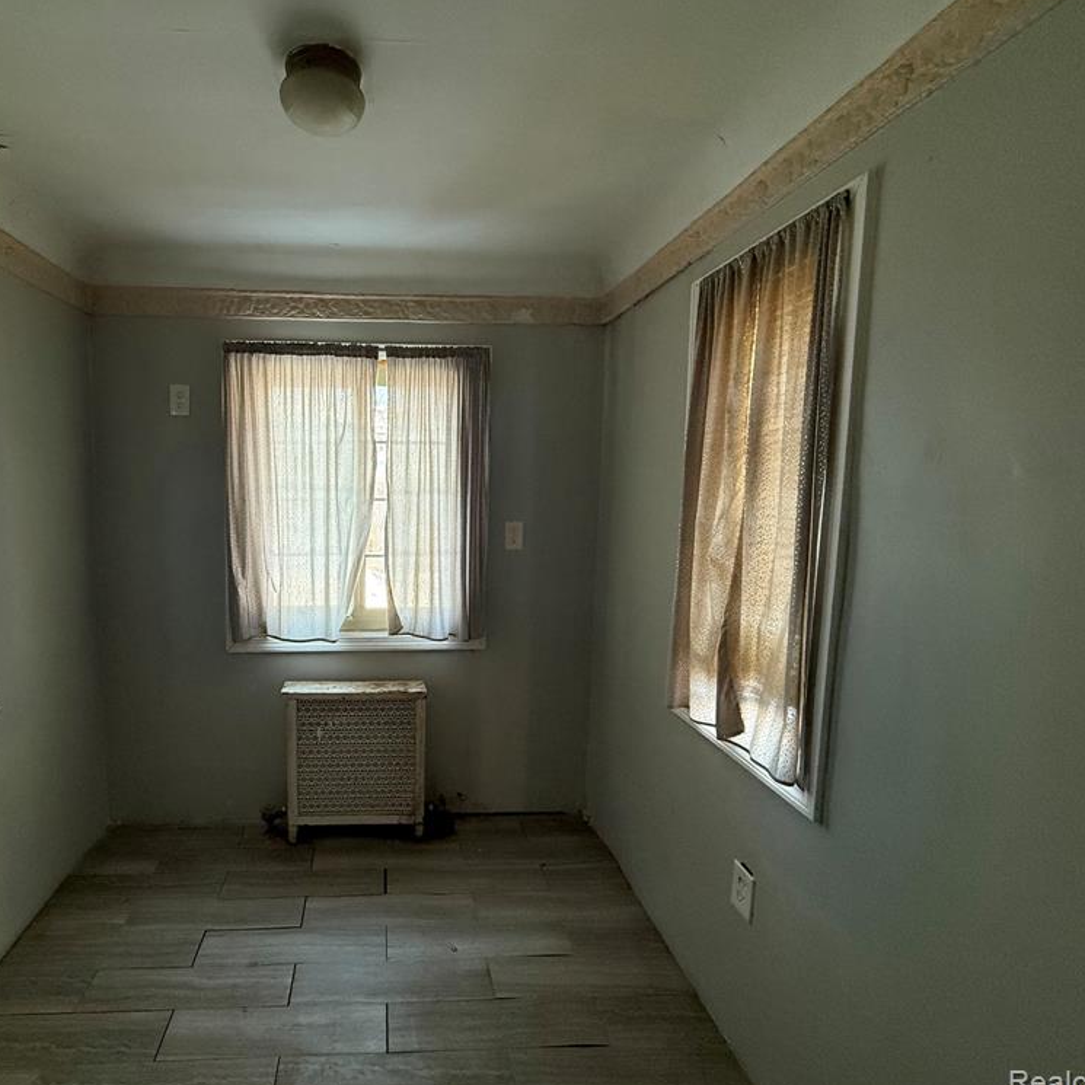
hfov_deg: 82.5
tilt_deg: -6.2
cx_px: 411
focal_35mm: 17
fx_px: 603
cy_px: 546
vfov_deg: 84.0
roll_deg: -0.6
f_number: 2.2
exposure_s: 1/120
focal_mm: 2.22
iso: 400
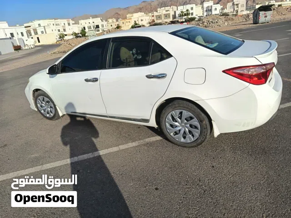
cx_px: 146
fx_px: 202
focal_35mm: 24
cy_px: 109
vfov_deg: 56.8
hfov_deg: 71.6
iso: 100
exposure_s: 1/1004
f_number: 1.75
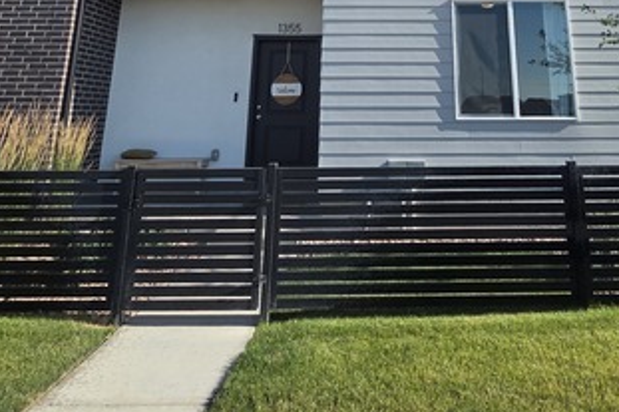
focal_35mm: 29
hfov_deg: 62.7
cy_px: -37
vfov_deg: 37.8
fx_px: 498
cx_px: 390
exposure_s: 1/2000
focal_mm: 2.2
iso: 64
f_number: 2.2
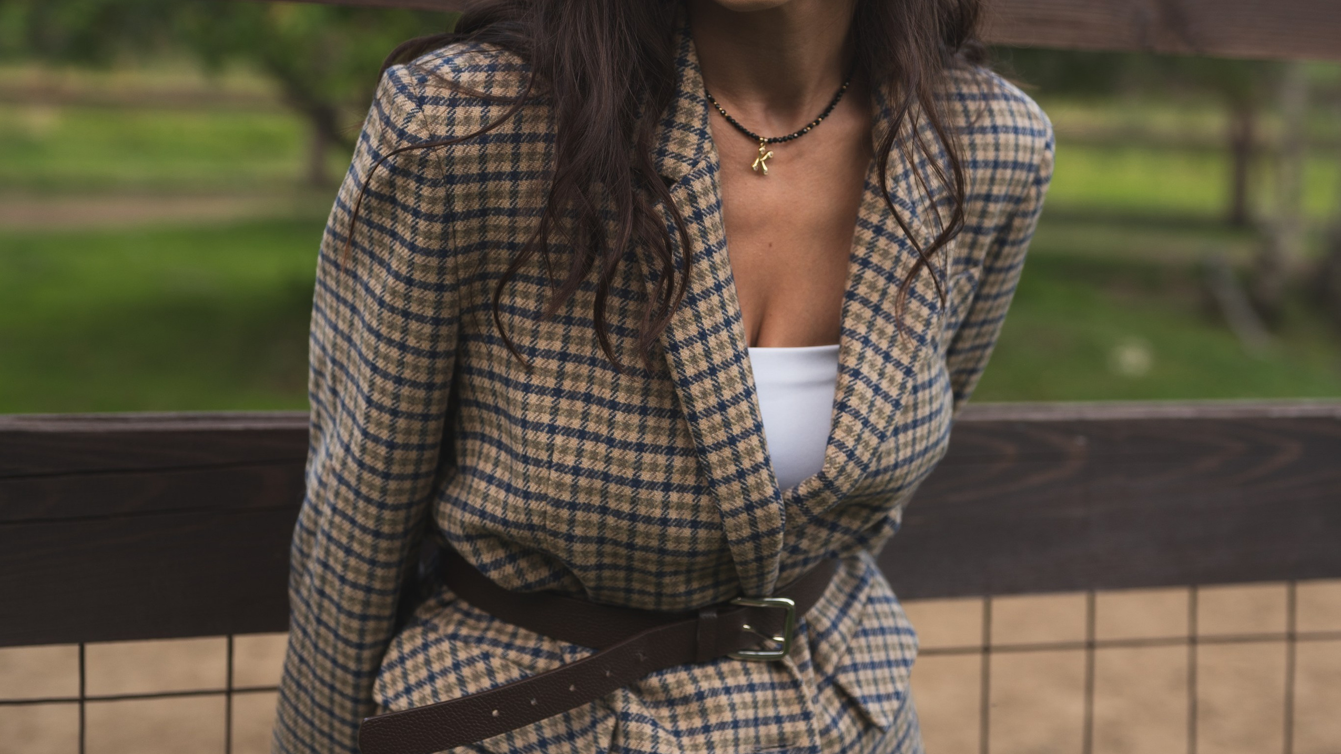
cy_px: 252
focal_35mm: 79
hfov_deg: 26.9
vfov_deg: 15.3
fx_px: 2809
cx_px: 672
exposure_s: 1/400
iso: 160
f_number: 2.8
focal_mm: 50
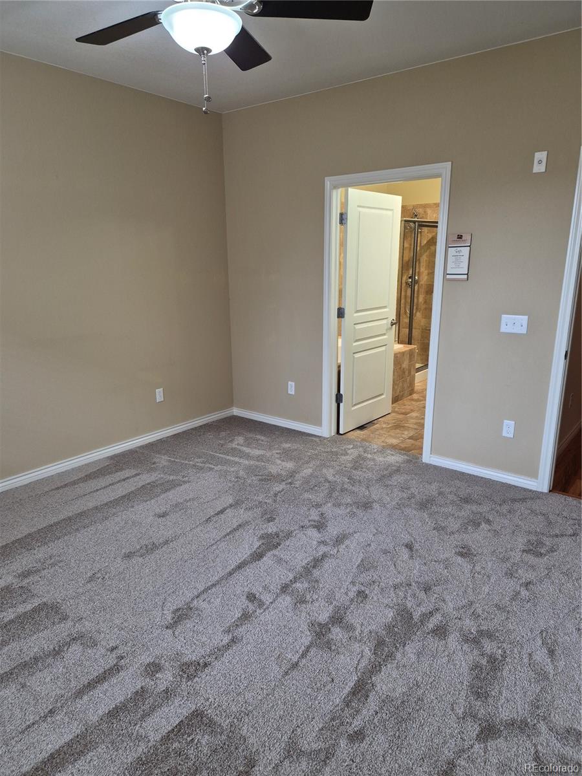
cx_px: 291
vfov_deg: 73.9
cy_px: 388
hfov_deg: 58.9
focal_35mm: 23
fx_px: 516
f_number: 1.8
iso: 160
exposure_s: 1/120
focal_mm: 5.4
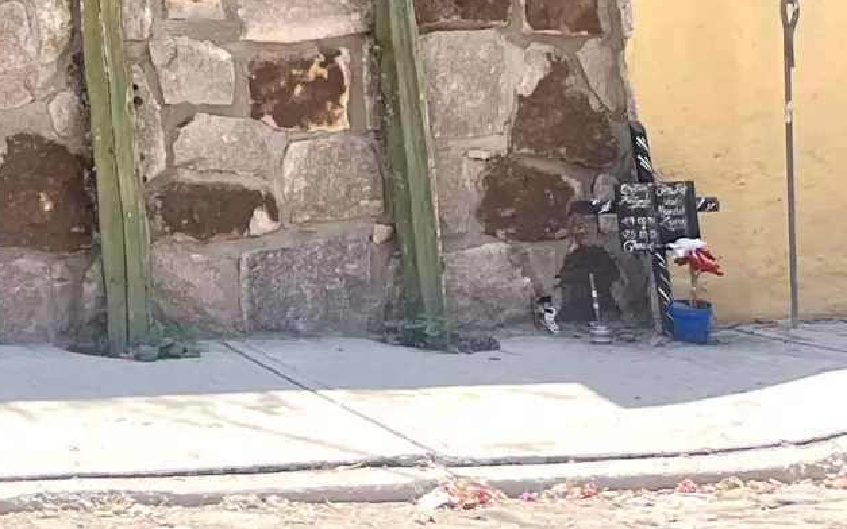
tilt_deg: +13.8
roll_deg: -1.2
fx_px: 2840
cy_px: -681
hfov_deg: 14.2
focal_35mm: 123
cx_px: -850
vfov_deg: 9.6
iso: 50
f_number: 1.6
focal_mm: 5.1
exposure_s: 1/2222
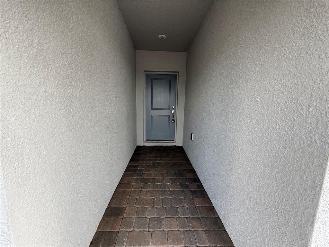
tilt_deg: -8.2
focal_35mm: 14
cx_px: 164
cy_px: 124
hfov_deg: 102.1
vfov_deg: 85.7
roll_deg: -0.2
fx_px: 133
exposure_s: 1/99
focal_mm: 2.22
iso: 50
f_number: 2.2
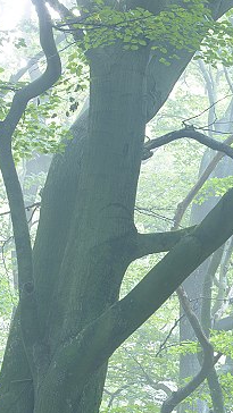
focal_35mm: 236
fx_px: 2590
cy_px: 391
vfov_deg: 9.1
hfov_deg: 5.1
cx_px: 301
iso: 100
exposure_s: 5
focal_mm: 80
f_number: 13
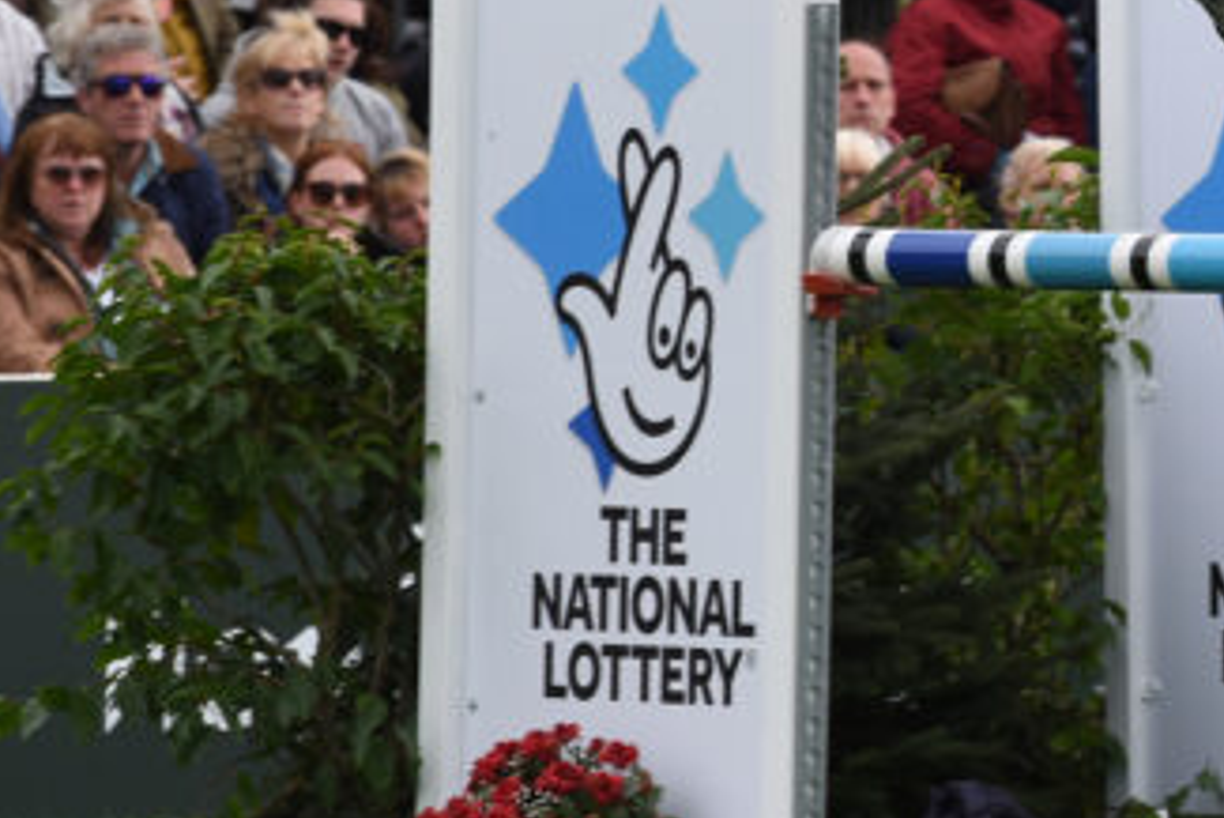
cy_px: -47
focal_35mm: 567
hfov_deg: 3.6
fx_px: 19286
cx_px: 1593
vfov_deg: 2.4
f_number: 5.6
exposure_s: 1/1000
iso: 400
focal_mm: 180
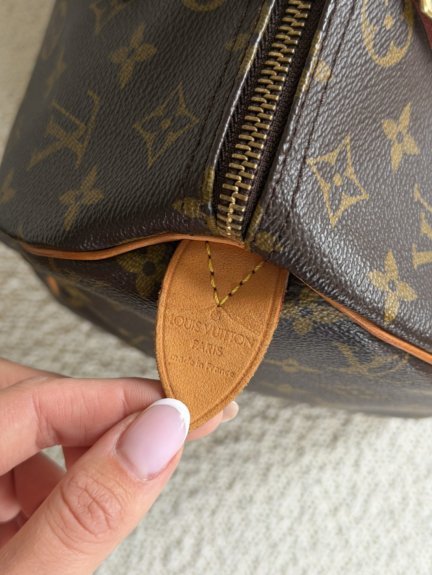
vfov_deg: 39.7
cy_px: 288
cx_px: 216
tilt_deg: -80.4
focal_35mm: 48
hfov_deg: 30.3
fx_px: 799
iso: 100
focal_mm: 6.76
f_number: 1.78
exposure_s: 1/99
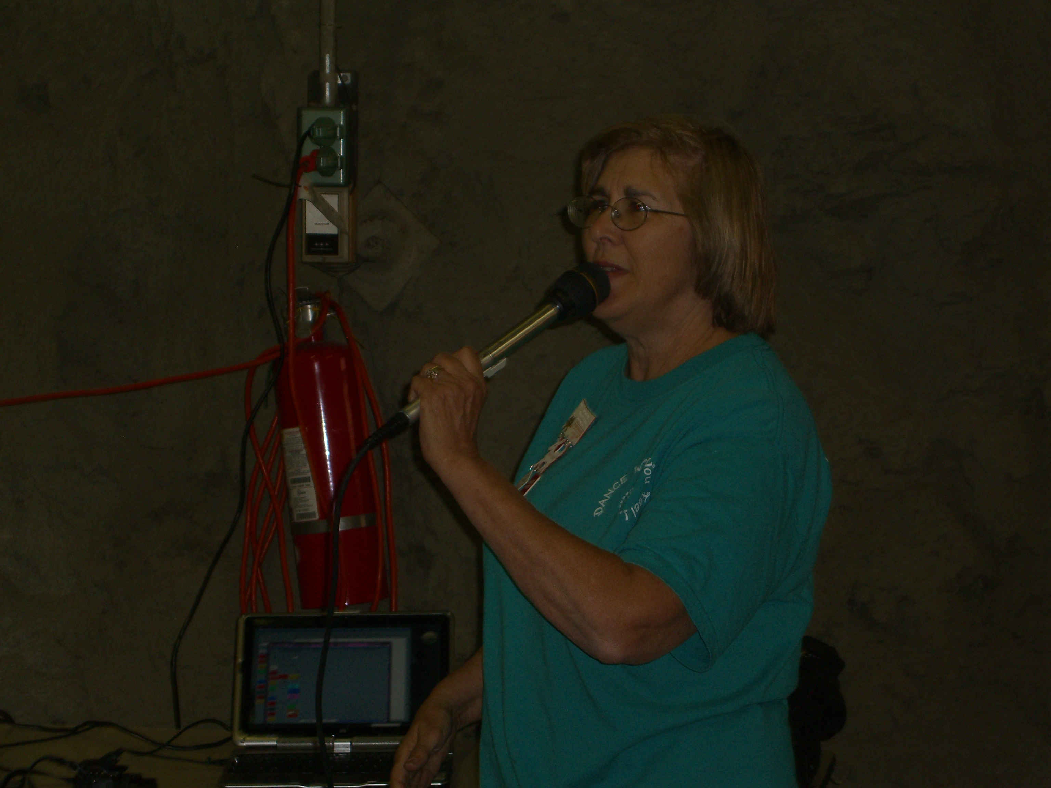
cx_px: 526
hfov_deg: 17.3
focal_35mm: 114
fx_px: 3461
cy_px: 394
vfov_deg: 13.0
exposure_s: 1/60
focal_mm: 23.7
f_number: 5.1
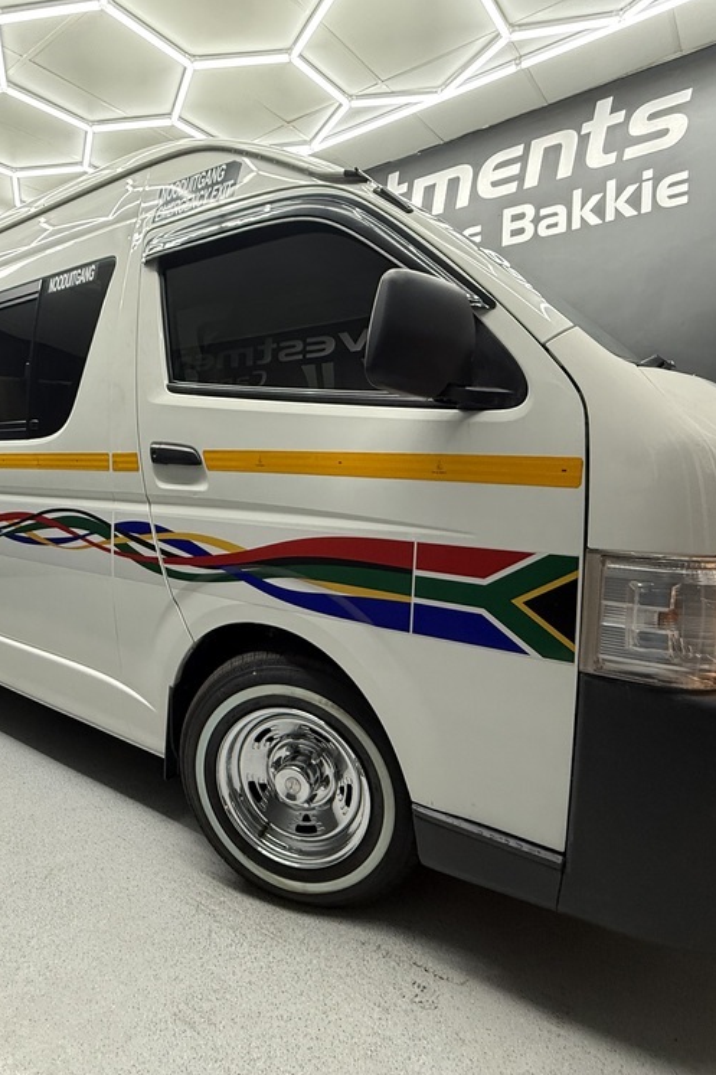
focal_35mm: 20
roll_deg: +1.8
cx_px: 308
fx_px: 597
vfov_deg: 84.0
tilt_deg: -5.5
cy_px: 527
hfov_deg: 61.7
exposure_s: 1/100
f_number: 2.2
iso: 320
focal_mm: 2.22
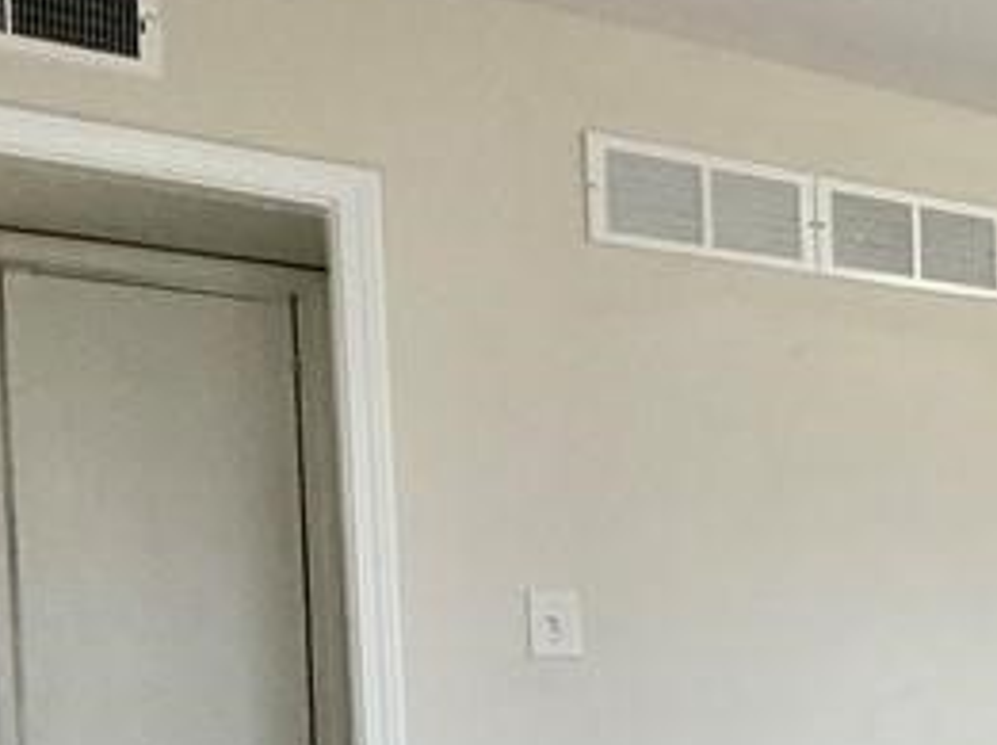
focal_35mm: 55
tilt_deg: -2.9
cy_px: 737
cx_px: 1547
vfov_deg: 25.3
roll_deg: -0.4
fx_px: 1582
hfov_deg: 25.2
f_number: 2.2
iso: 250
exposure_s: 1/60
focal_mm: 2.22
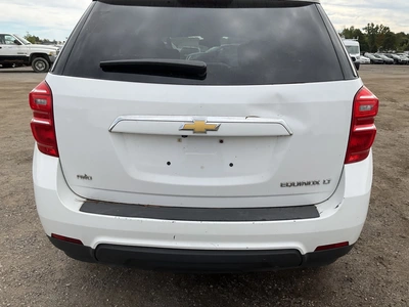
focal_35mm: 29
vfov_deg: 48.2
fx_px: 343
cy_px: 154
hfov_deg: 61.7
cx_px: 204
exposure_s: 1/1730
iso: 25
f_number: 1.8
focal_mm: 3
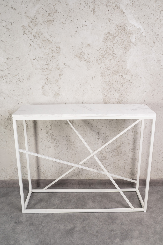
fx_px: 231
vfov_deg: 55.8
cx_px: 82
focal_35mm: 34
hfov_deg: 38.9
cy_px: 122
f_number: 9
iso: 2000
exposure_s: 1/100
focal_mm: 34
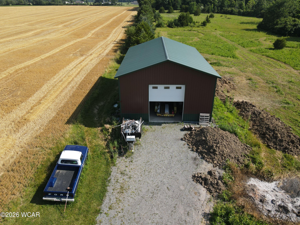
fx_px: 208
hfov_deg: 71.6
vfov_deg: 56.8
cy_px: 112
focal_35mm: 24
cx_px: 150
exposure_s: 1/640
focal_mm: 4.5
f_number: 2.8
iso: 100
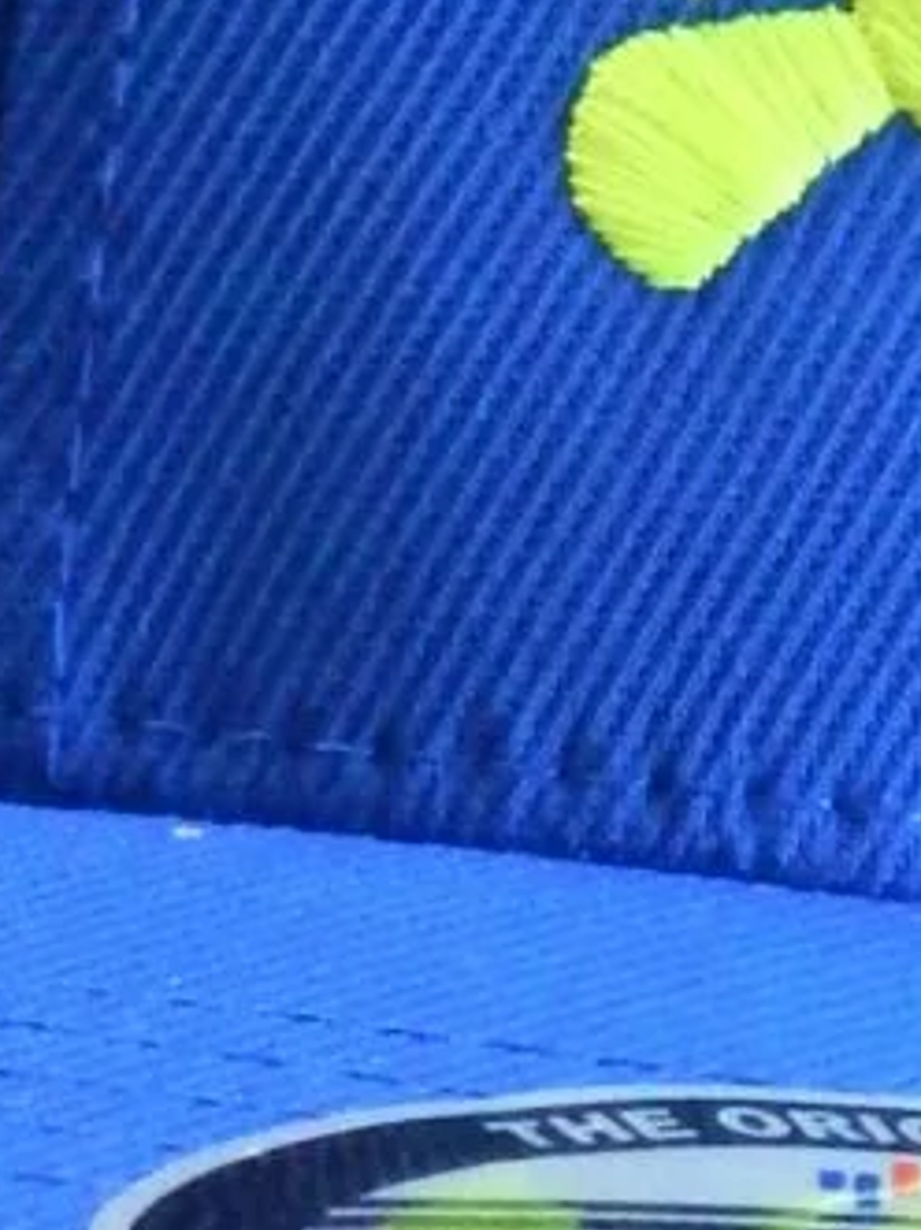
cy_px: 1375
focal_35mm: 472
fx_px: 16755
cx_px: -85
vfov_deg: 4.2
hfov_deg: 3.1
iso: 400
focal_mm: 10.9
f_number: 4
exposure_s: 1/50
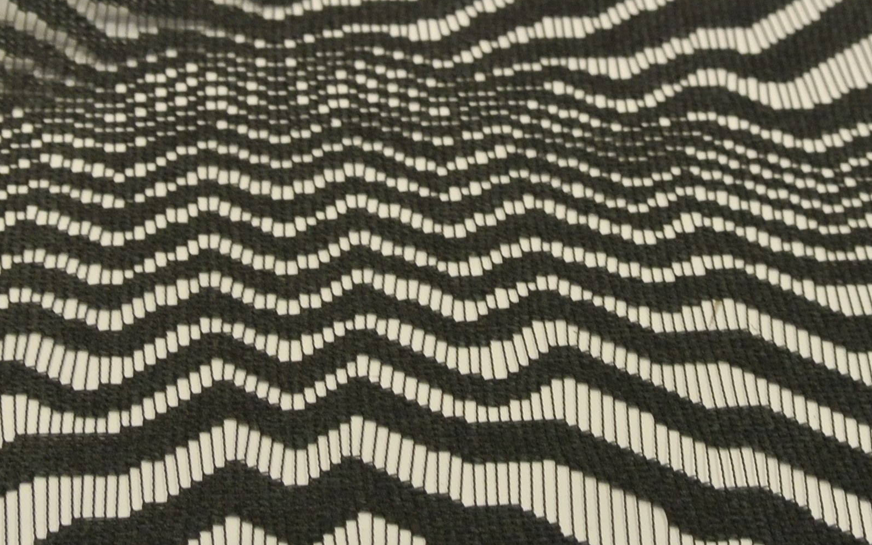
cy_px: 358
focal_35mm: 117
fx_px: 2781
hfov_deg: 17.8
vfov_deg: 11.2
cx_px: 544
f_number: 4.5
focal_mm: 17.5
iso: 500
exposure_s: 1/60
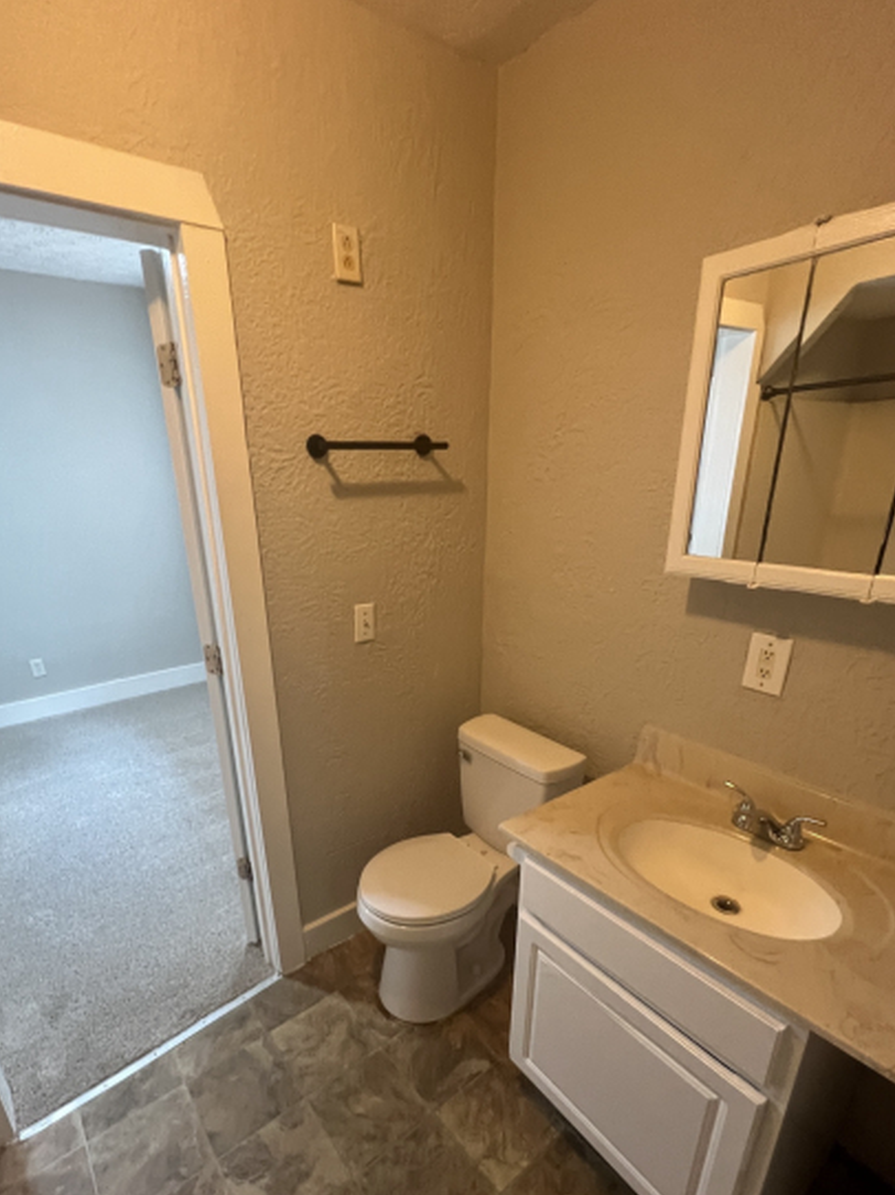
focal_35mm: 16
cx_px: 425
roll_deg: -0.1
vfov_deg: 93.7
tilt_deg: -21.1
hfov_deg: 78.0
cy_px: 698
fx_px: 552
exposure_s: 1/60
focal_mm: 1.57
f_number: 1.8
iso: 320
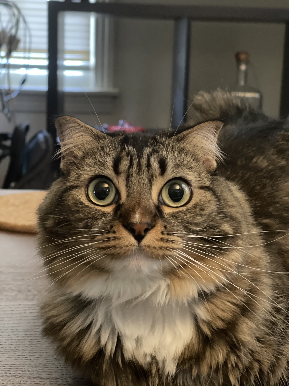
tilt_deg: -12.2
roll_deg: -2.1
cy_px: 193
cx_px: 144
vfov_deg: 30.3
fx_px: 712
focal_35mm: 64
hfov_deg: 22.9
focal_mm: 7.5
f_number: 2.2
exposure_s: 1/15
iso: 800
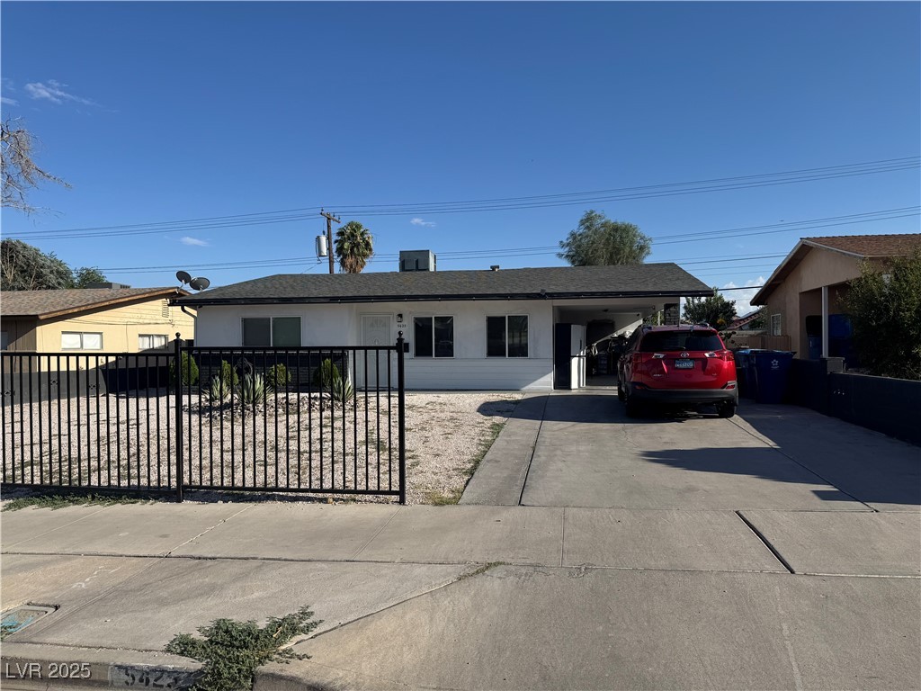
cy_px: 346
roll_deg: +0.7
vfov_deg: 56.8
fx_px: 639
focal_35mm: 24
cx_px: 460
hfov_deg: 71.6
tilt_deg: -0.5
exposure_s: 1/5814
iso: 80
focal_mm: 6.76
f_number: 1.78
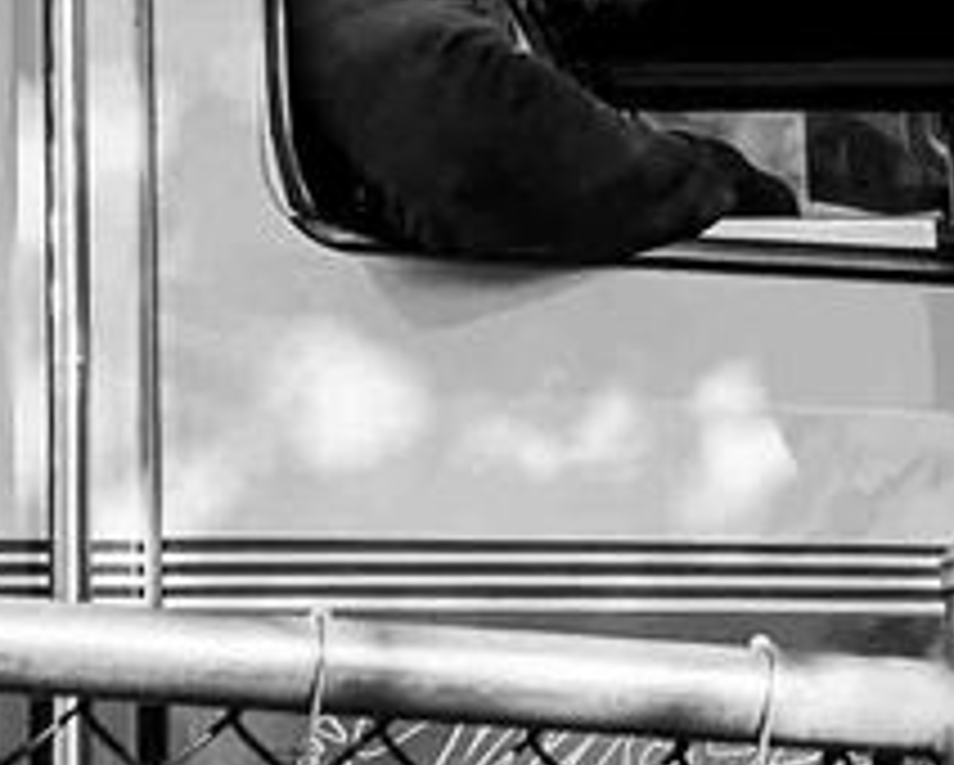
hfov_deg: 1.7
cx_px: 688
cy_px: -108
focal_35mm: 1138
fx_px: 32161
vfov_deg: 1.4
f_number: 11
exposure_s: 1/125
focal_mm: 300
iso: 450
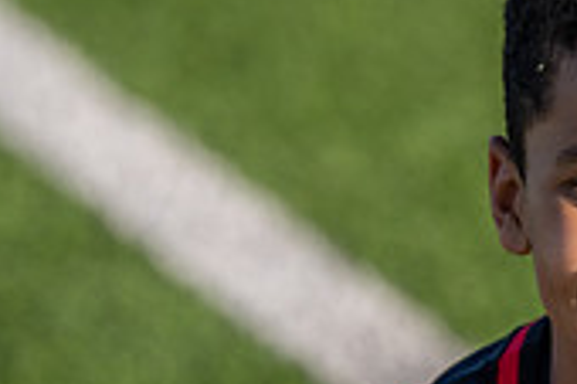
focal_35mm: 427
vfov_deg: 3.2
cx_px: 726
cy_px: 467
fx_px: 6837
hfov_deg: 4.8
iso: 100
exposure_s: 1/1250
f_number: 2.8
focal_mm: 125
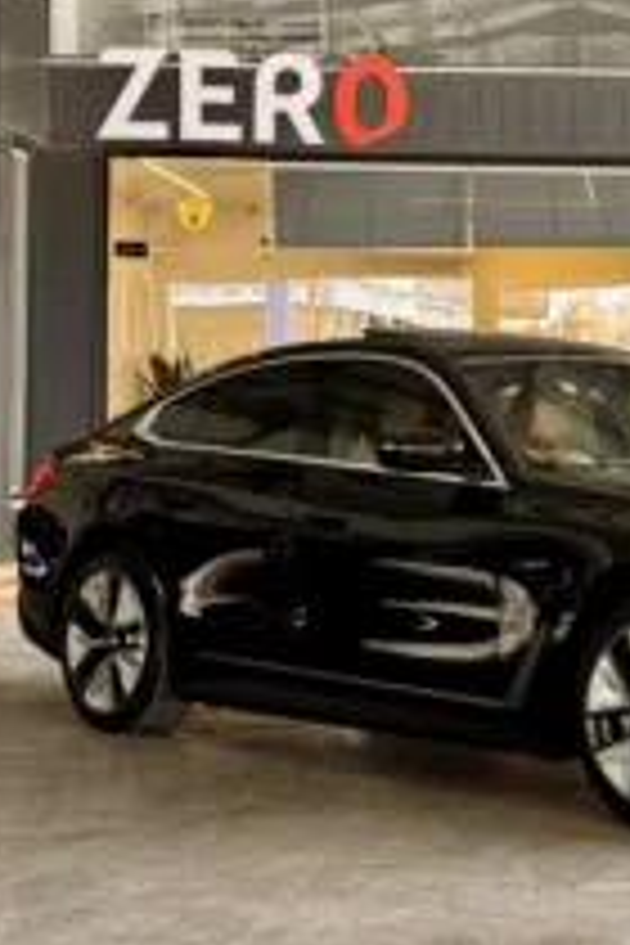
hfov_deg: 14.2
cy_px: 450
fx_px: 2494
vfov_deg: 21.5
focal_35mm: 95
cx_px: 603
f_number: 1.78
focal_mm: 6.76
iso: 80
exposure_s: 1/121
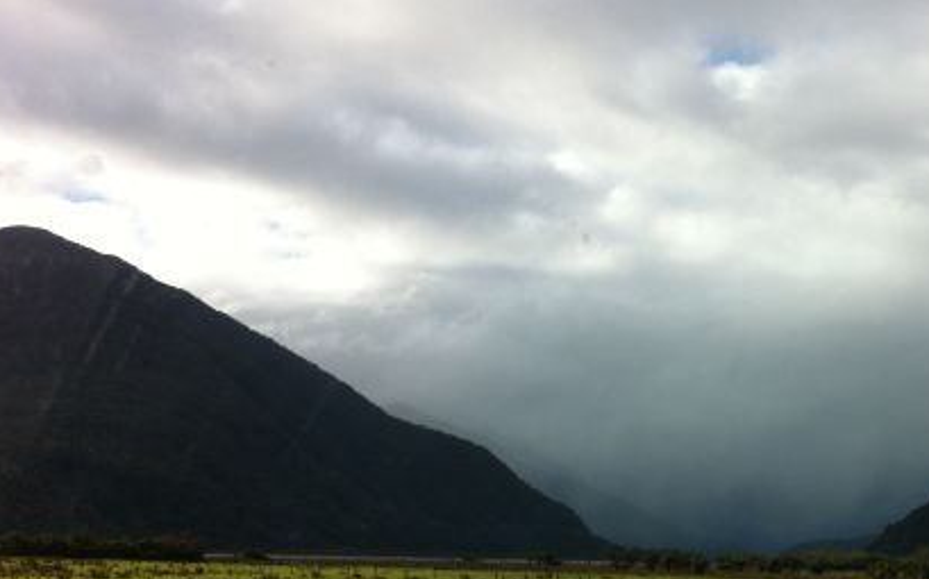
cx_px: 706
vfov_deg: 22.0
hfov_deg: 34.3
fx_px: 1467
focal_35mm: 58
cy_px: 468
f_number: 2.8
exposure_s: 1/1117
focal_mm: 3.85
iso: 80
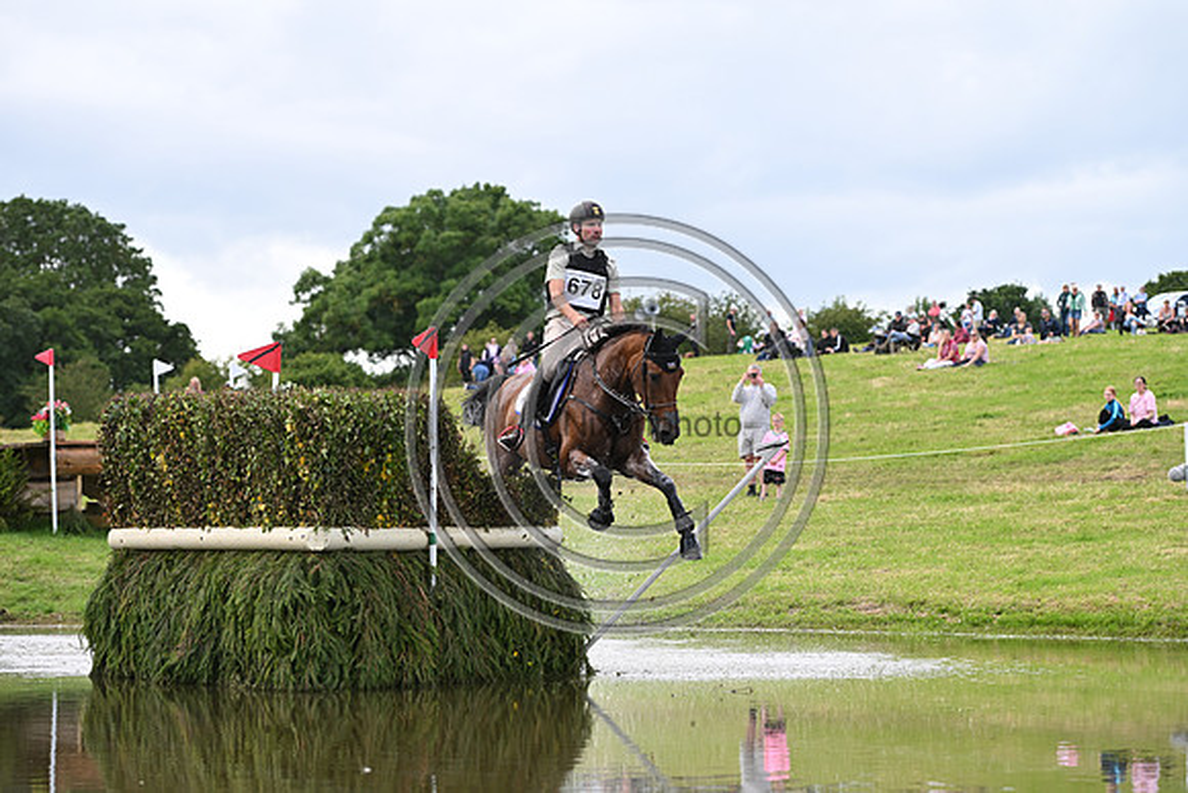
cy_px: 396
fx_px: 3631
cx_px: 594
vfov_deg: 12.5
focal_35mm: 110
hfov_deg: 18.6
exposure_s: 1/1250
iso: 500
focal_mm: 110
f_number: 4.5
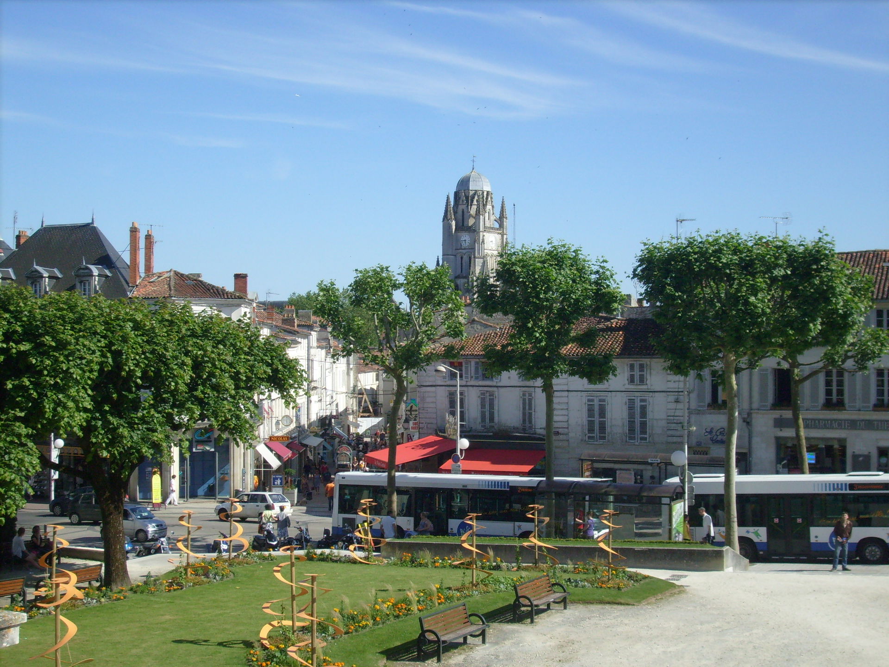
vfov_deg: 28.0
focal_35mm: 52
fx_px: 1335
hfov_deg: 36.8
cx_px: 444
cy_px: 334
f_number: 8.4
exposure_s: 1/250
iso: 80
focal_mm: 8.7
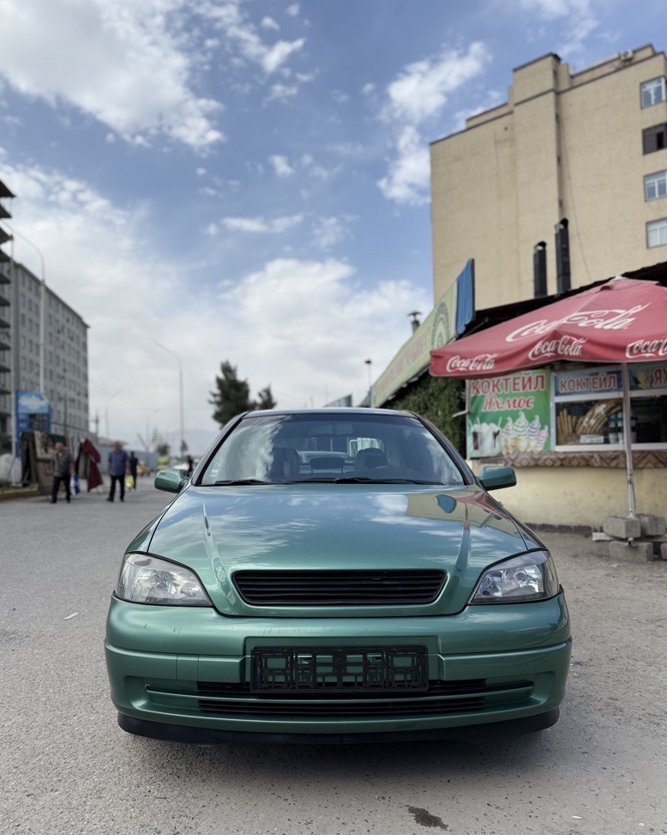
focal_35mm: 26
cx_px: 332
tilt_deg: +1.9
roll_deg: +1.2
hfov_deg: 54.9
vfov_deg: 66.0
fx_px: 642
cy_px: 445
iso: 80
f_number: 1.78
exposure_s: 1/4975
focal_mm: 6.76
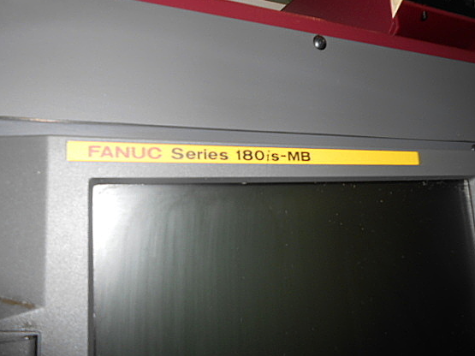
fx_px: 412
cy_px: 160
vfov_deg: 46.7
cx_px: 258
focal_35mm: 30
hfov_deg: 59.9
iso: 80
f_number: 3.5
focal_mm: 4.6
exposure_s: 1/25
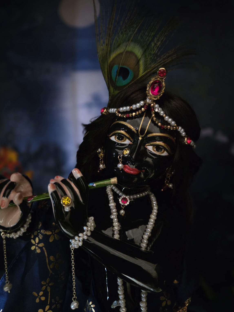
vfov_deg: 71.6
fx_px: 216
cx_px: 113
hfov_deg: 56.8
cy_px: 160
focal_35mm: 24
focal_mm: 5.4
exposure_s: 1/16.7
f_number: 1.8
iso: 5000
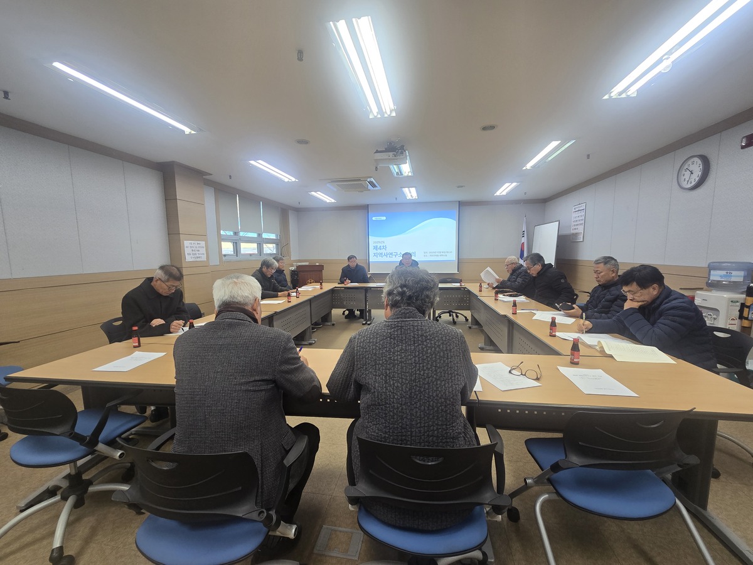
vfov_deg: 89.9
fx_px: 283
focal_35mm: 13
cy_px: 282
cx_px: 376
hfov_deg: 106.2
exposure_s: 1/60
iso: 100
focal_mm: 2.2
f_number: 2.2
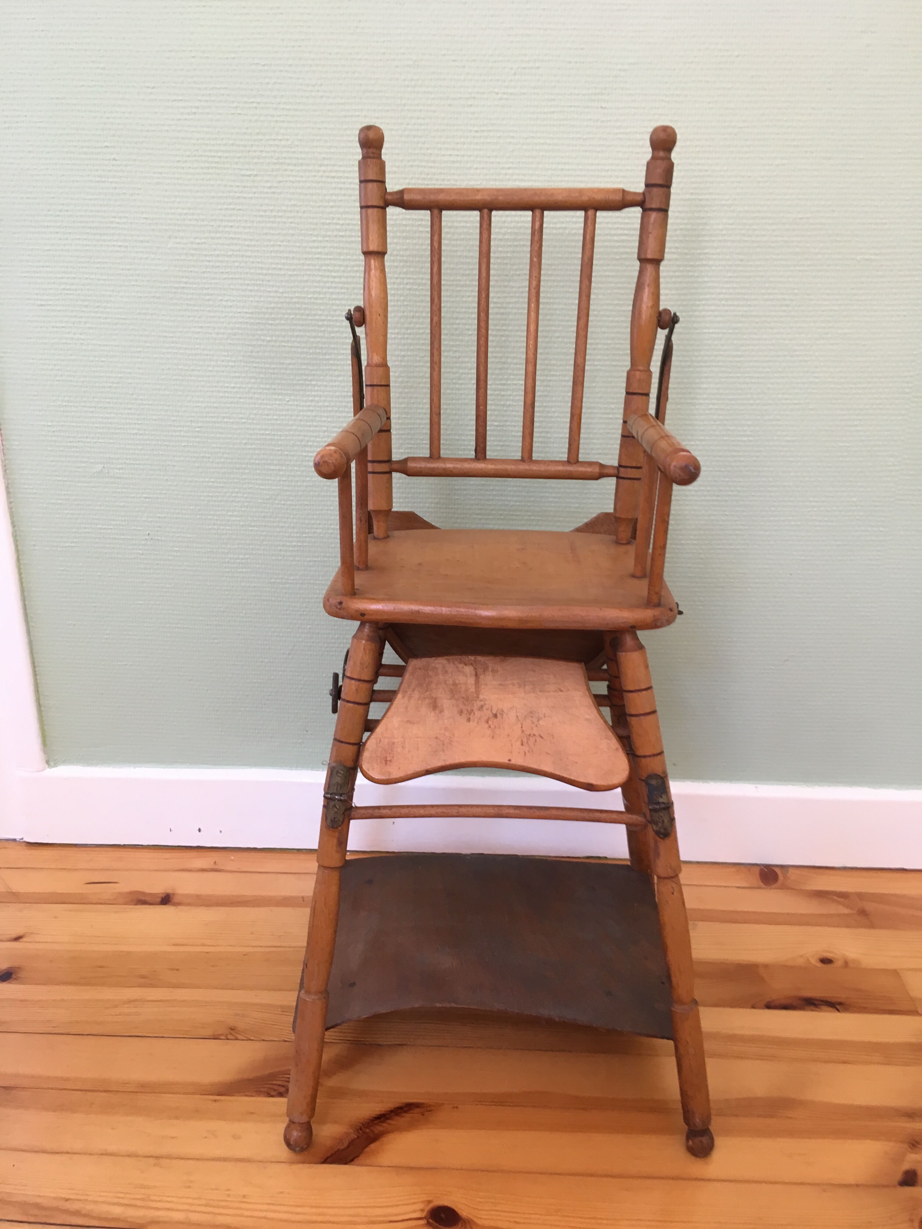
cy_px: 614
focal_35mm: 29
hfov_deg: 48.2
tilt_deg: -20.3
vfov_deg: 61.7
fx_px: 1030
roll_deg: -2.2
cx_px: 461
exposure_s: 1/33
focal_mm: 4.15
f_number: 2.2
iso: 80
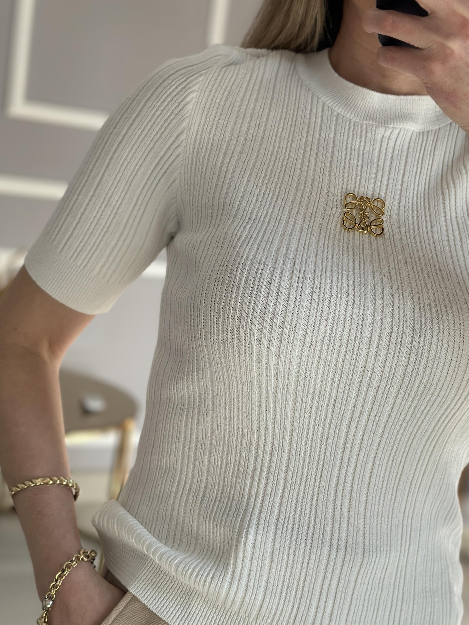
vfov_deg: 28.2
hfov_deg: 21.2
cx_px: 323
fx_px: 1246
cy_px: 303
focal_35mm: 69
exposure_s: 1/133
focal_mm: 6.86
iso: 80
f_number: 1.78
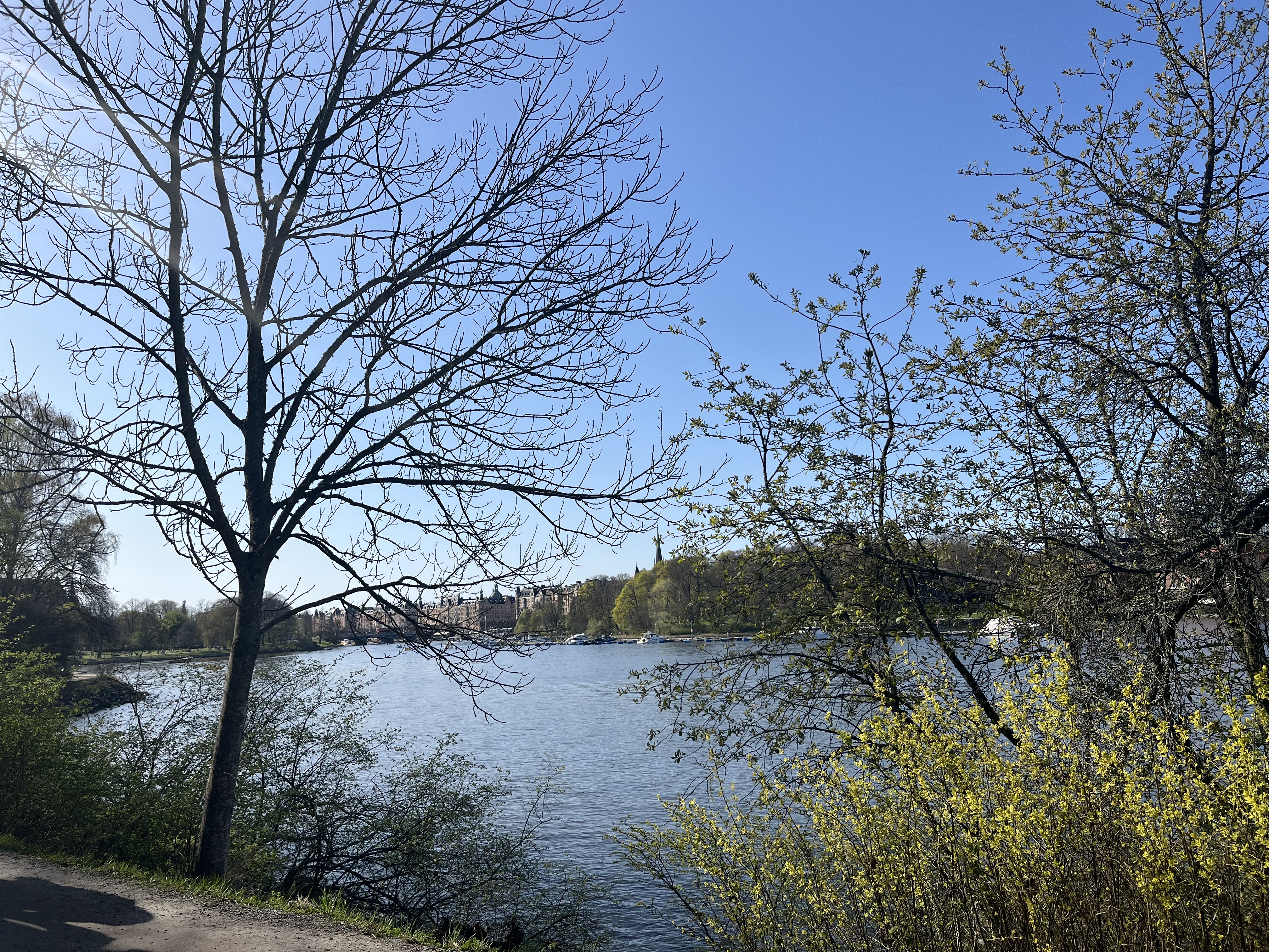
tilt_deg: +9.0
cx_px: 634
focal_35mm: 26
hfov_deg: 67.3
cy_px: 476
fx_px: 953
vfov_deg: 53.1
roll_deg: +3.6
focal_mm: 5.1
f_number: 1.6
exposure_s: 1/4310
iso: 50
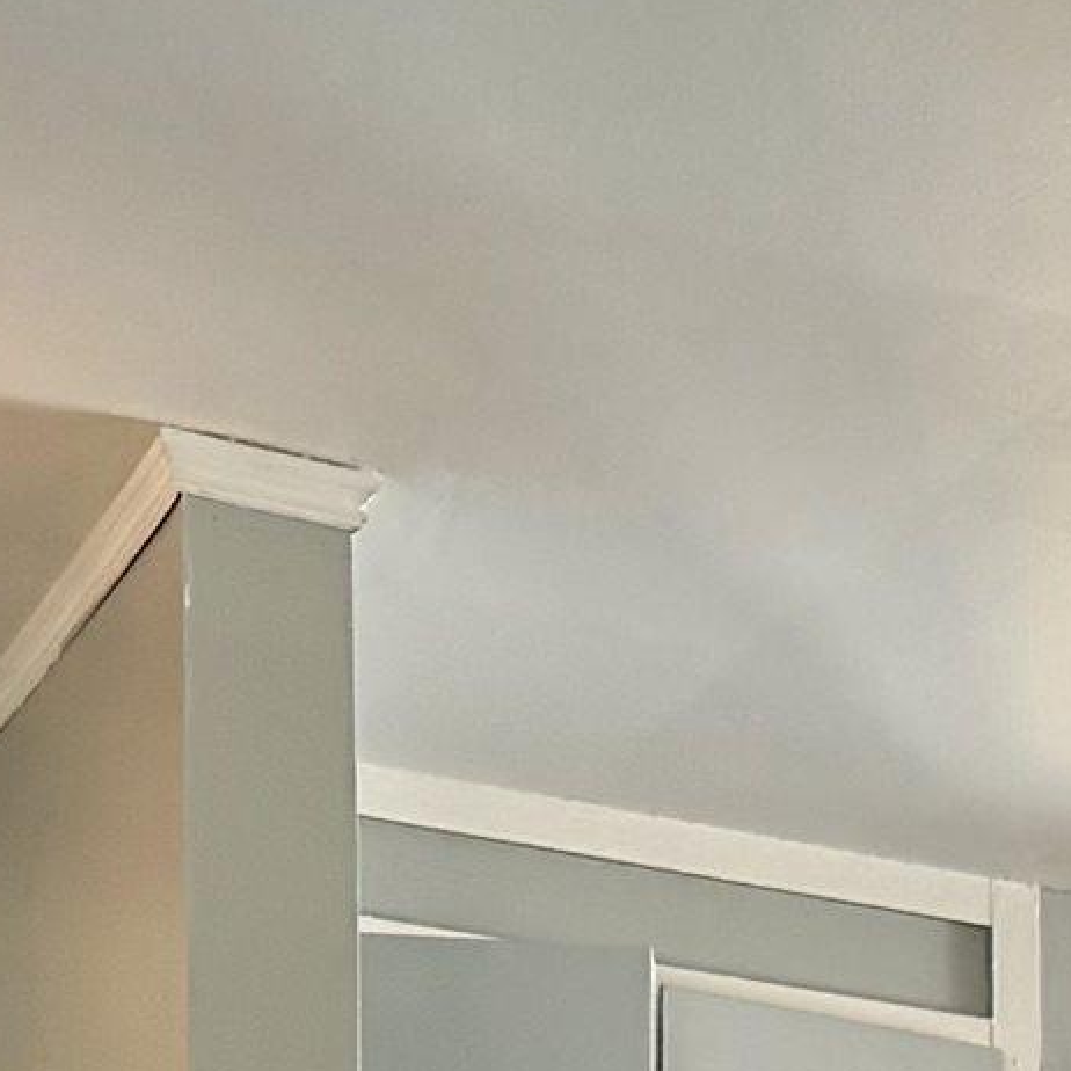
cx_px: 2457
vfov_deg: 10.7
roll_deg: -0.1
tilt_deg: -2.0
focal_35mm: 141
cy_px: 2494
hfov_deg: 10.8
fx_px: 4936
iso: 160
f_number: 1.78
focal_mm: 6.76
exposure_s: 1/239
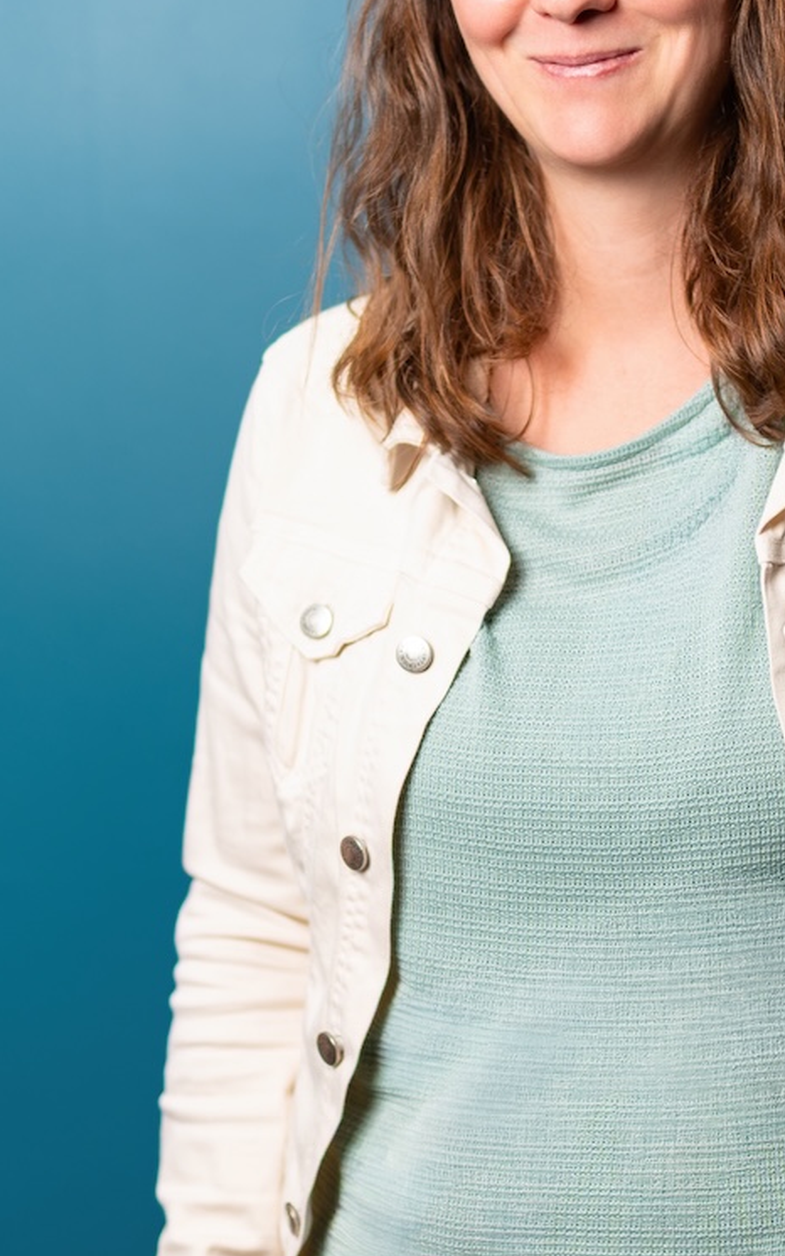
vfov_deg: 25.8
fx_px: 2737
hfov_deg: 16.1
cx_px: 720
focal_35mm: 80
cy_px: 593
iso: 100
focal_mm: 30
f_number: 1.4
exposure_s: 1/400
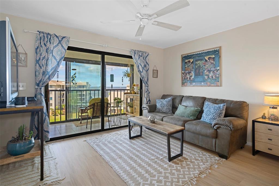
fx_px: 132
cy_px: 93
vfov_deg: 70.4
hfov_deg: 93.3
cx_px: 140
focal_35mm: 17
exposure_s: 1/1.25
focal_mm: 17
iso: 320
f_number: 8
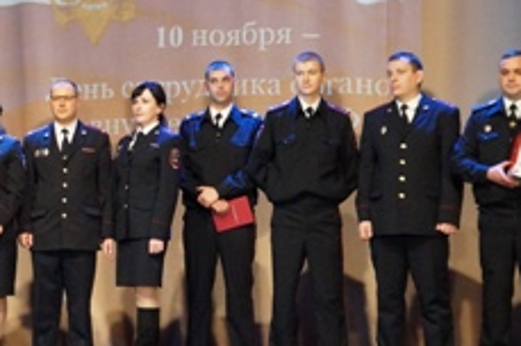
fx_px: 1393
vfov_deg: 14.1
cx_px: 77
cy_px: 198
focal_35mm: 96
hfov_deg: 20.8
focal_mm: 23
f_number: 4.5
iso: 3200
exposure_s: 1/125
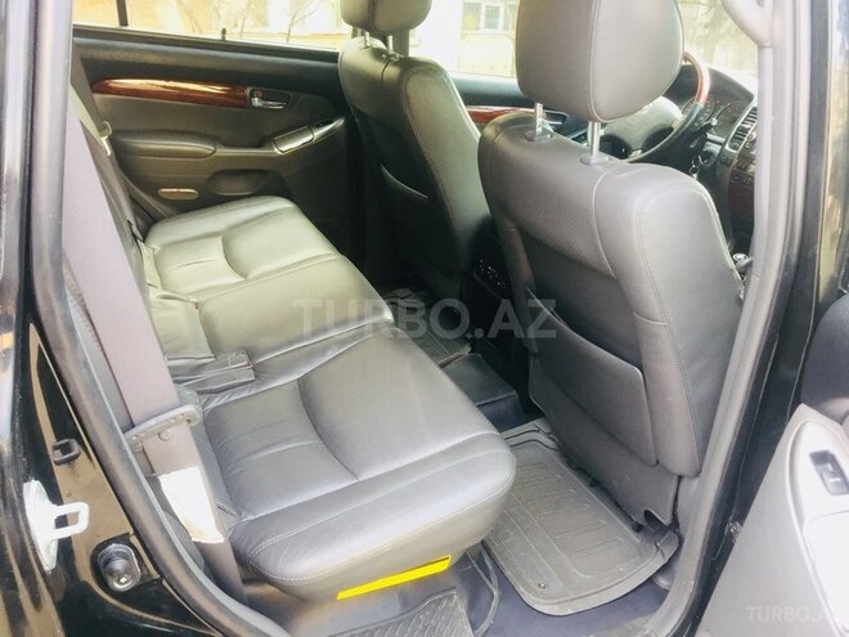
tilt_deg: -25.0
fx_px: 711
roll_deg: -2.1
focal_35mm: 29
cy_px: 318
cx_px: 424
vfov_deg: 48.2
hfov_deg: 61.7
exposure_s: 1/33
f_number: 2.2
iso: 50
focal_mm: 4.15
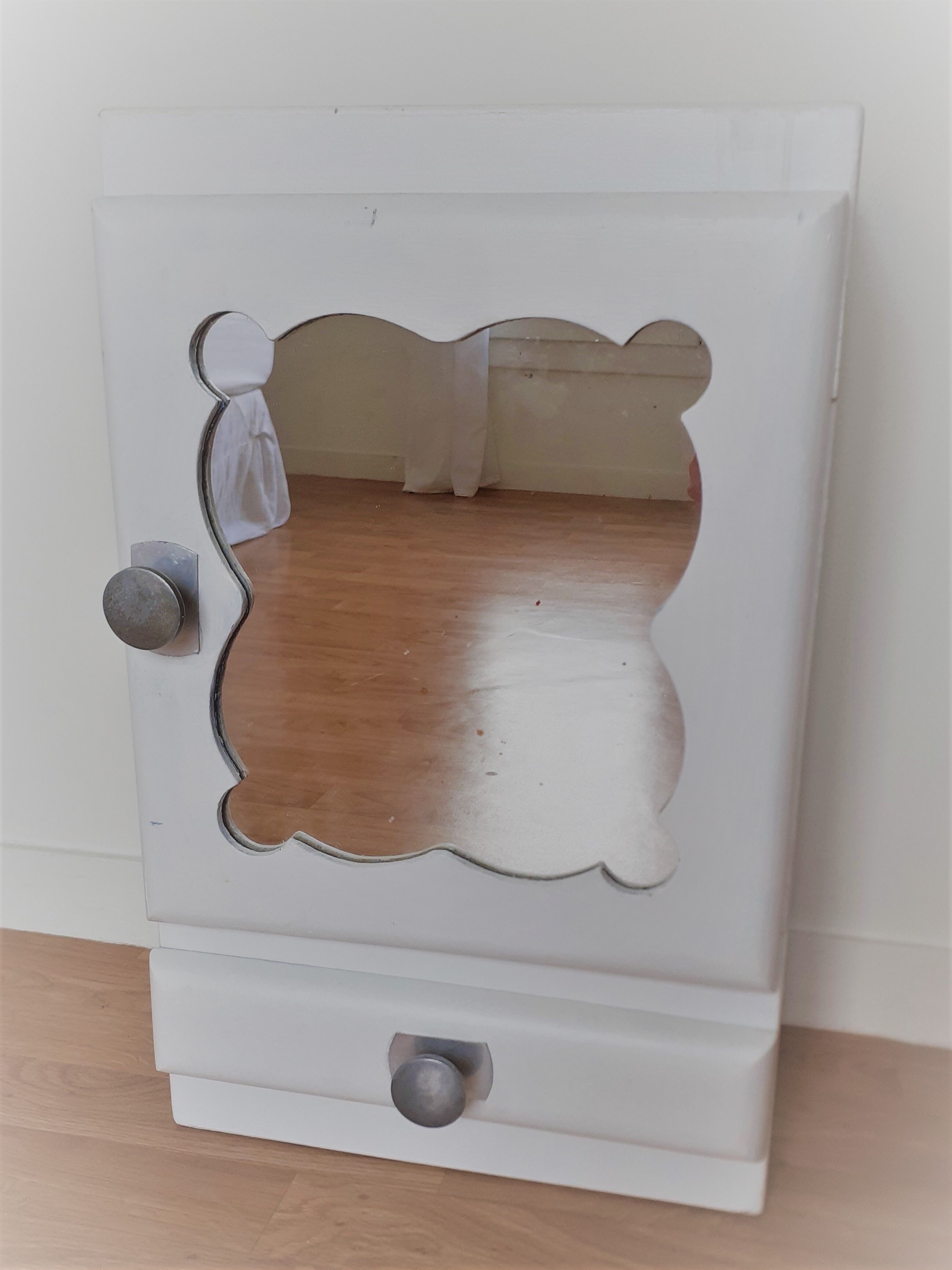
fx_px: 990
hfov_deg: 51.3
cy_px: 635
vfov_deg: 65.3
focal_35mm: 27
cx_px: 476
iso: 50
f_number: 1.9
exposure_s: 1/100
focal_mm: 3.6
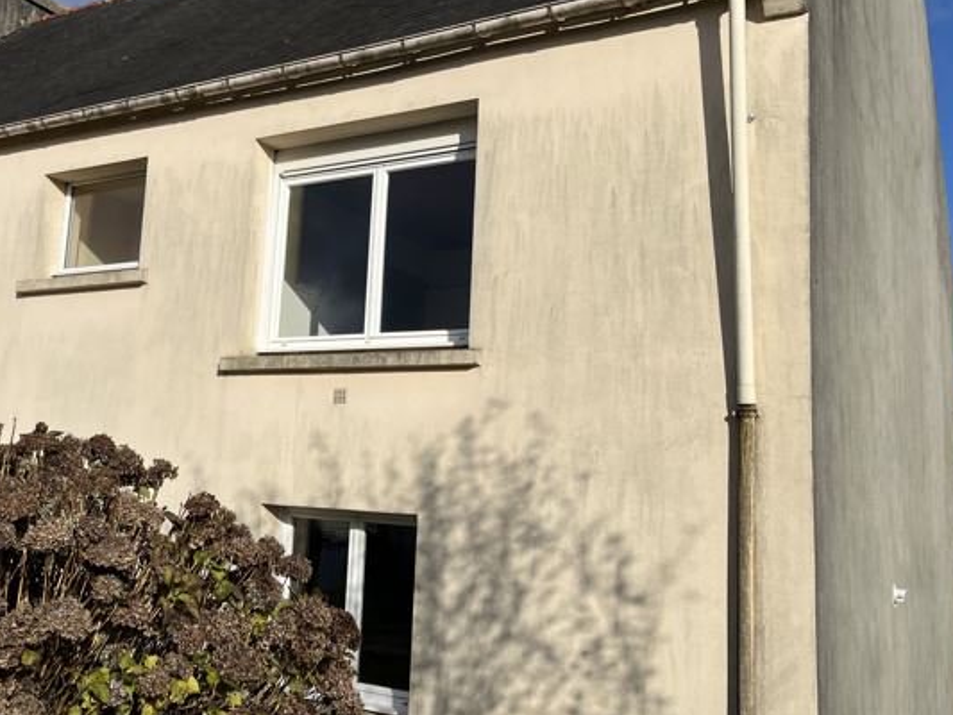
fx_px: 1074
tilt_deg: +10.3
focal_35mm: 39
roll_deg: -4.4
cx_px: 308
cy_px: 315
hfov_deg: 47.0
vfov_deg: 36.8
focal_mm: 5.1
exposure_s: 1/7353
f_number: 1.6
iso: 50
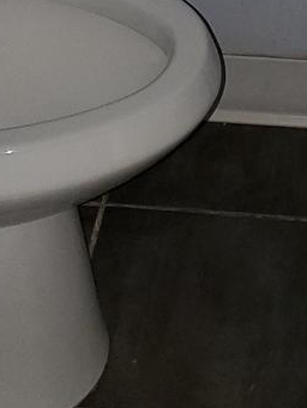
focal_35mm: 117
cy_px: -336
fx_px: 1383
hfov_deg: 12.6
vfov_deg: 14.6
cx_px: 272
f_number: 1.5
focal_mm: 4.3
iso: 100
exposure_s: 1/49
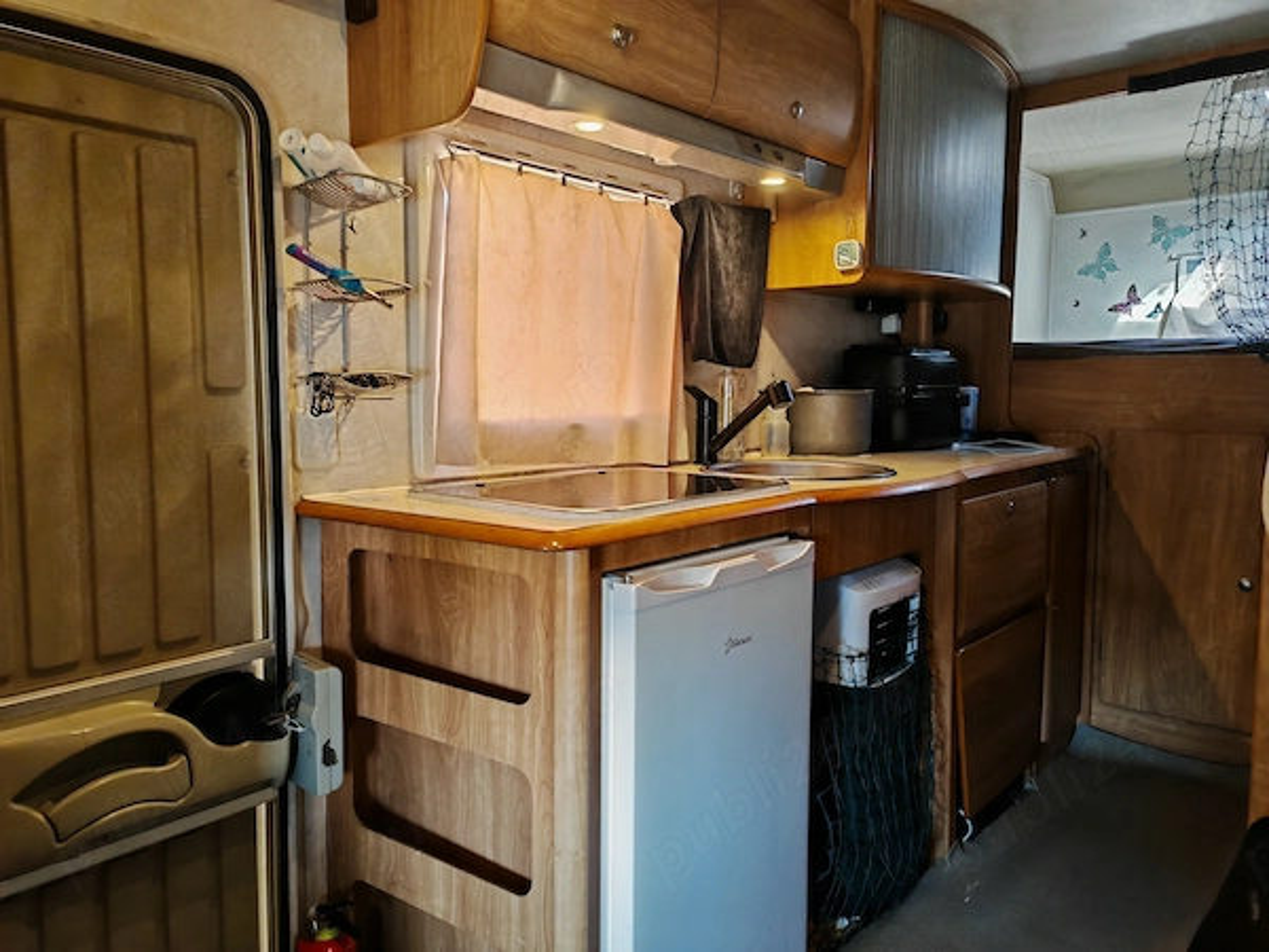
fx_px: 916
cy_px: 476
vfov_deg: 54.9
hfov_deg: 69.4
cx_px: 634
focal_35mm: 25
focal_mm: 5.3
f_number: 1.9
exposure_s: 1/100
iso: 250
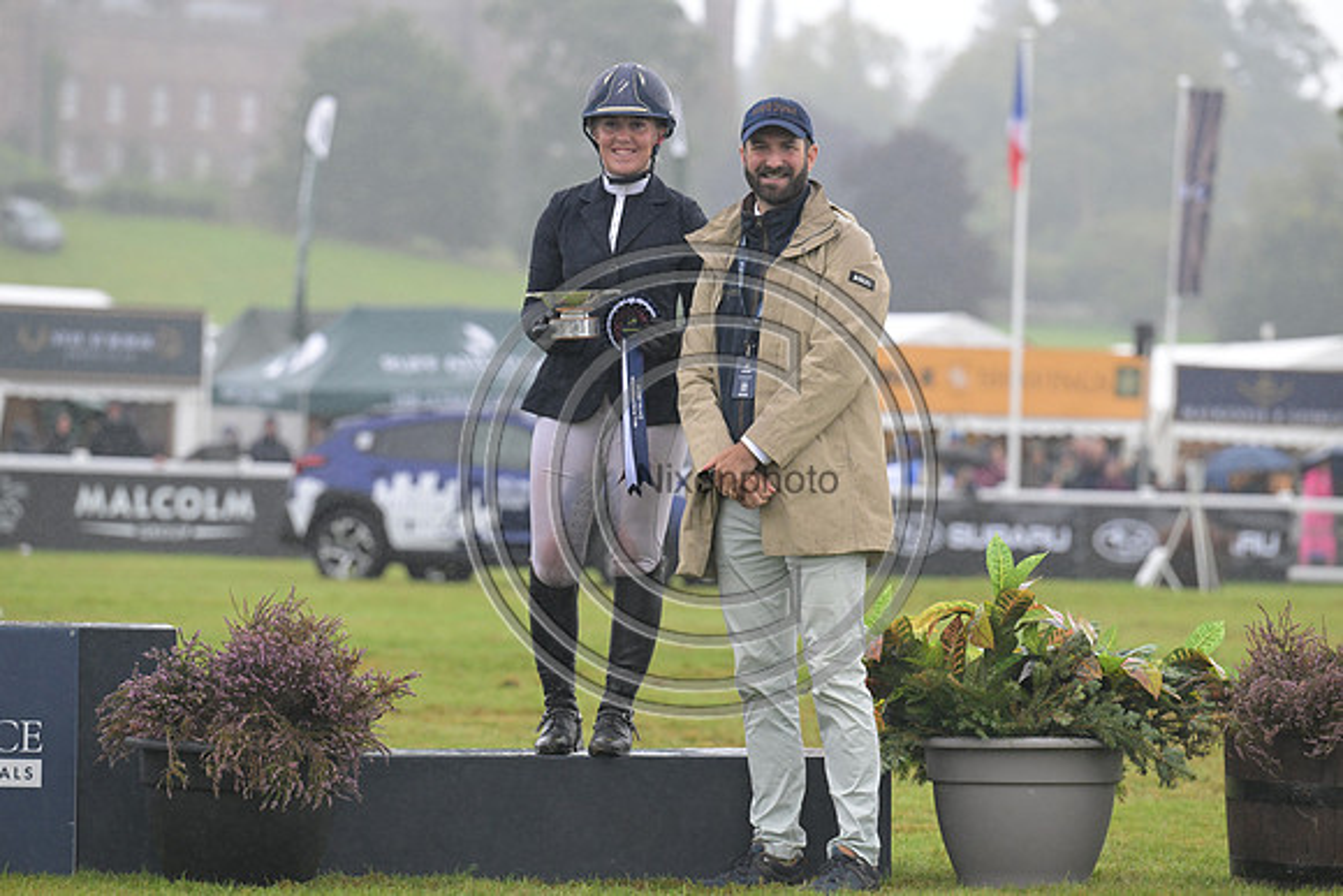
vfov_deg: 6.9
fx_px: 7463
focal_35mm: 200
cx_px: 672
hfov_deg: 10.3
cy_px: 448
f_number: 5
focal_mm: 200
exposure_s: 1/1000
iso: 1600
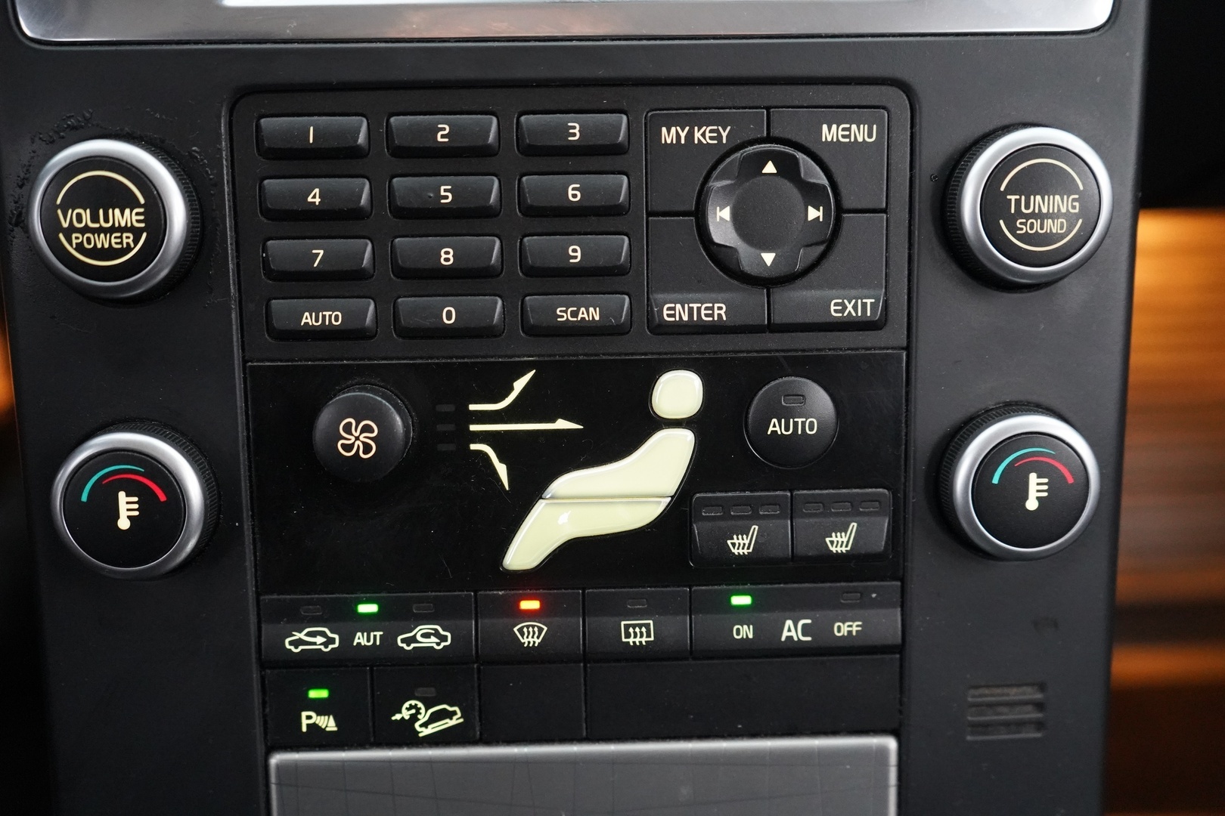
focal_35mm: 34
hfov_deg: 55.8
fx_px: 1157
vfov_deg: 38.9
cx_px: 612
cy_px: 408
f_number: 4
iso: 10000
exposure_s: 1/40
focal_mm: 34
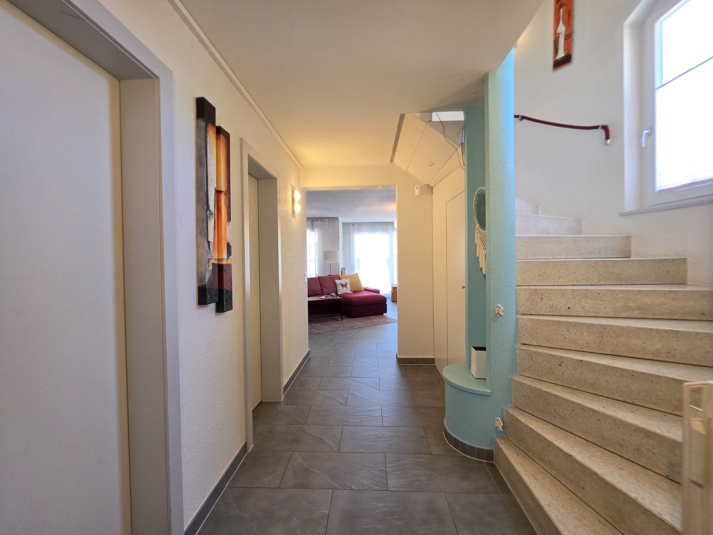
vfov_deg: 89.9
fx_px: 268
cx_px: 356
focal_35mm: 13
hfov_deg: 106.2
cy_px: 268
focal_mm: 2.2
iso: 160
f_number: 1.9
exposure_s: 1/100
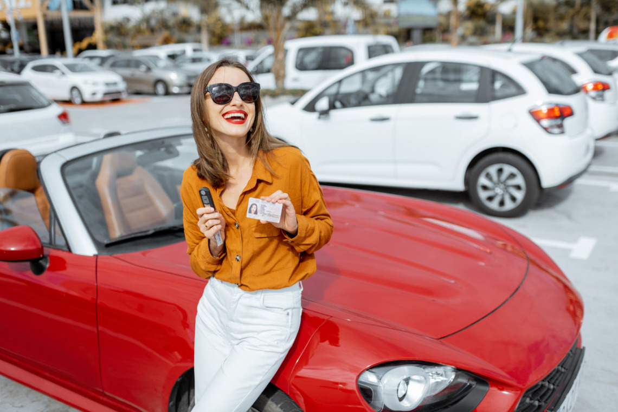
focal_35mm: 35
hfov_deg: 54.4
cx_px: 309
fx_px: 601
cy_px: 206
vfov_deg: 37.9
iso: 100
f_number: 2.2
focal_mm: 35
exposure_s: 1/2000
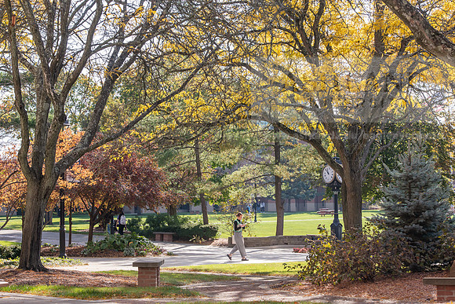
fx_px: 1087
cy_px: 152
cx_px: 228
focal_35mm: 86
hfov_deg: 23.6
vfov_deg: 15.9
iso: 250
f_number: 8
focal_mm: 86
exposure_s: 1/200
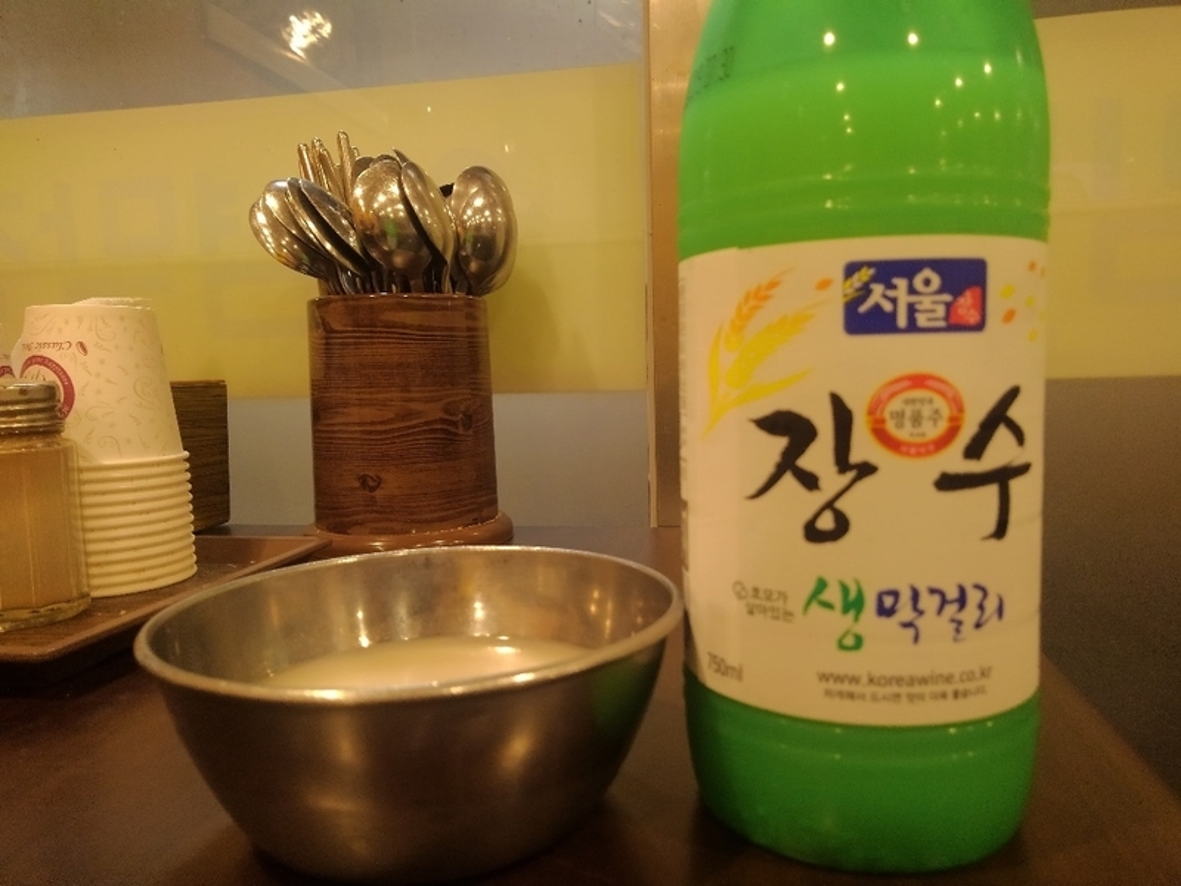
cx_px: 590
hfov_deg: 69.4
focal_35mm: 25
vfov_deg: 54.9
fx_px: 853
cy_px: 443
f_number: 2.2
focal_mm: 3.46
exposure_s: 1/48.5
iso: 200
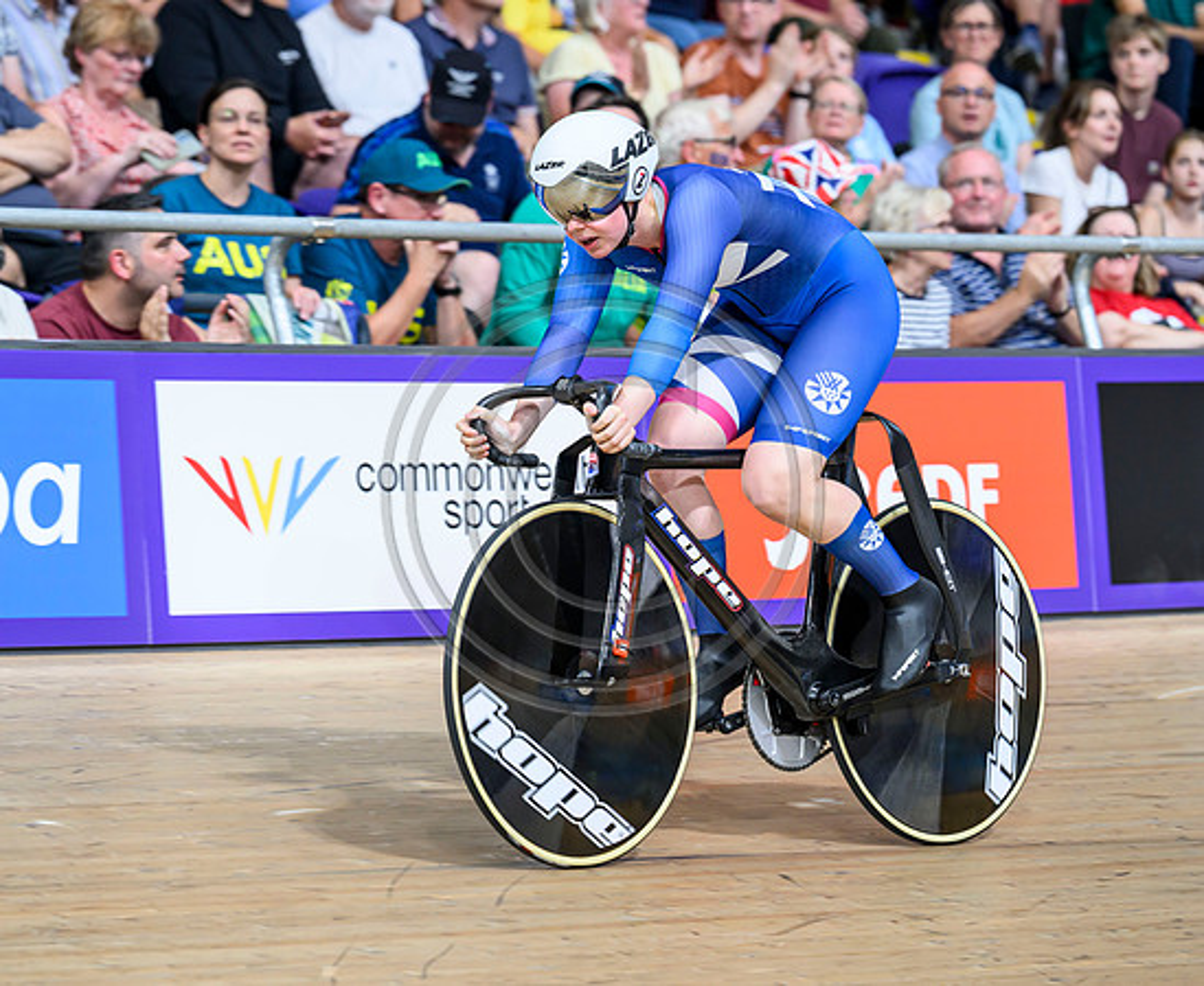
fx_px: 6582
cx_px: 612
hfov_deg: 10.5
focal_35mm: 183
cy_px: 484
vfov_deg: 8.6
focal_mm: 145
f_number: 3.5
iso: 2000
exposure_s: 1/1000
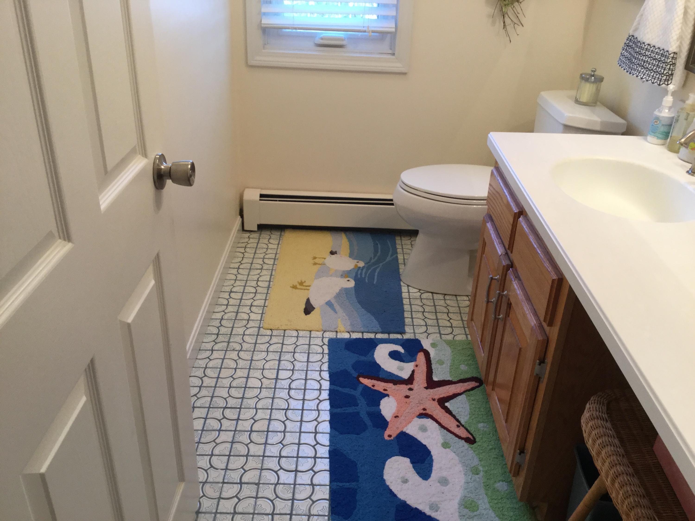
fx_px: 622
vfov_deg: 45.4
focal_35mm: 31
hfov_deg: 58.4
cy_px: 260
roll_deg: -1.9
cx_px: 348
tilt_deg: -31.8
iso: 50
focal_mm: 3.3
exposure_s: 1/30
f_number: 2.4
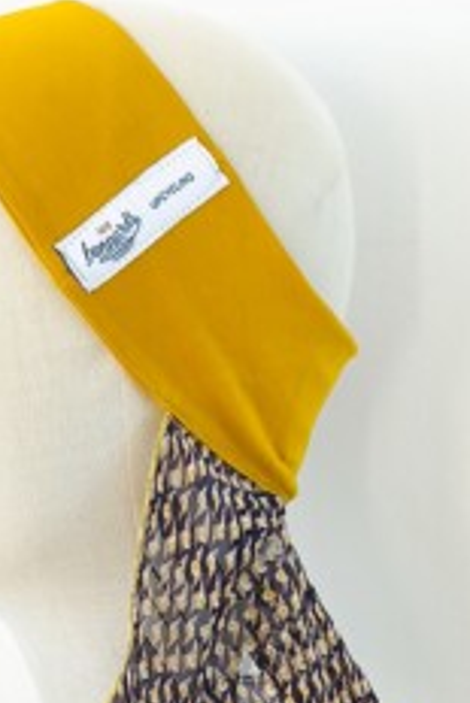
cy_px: 870
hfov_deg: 15.6
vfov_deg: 21.7
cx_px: 482
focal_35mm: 86
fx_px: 1682
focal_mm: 6.14
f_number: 1.65
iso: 50
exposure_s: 1/30
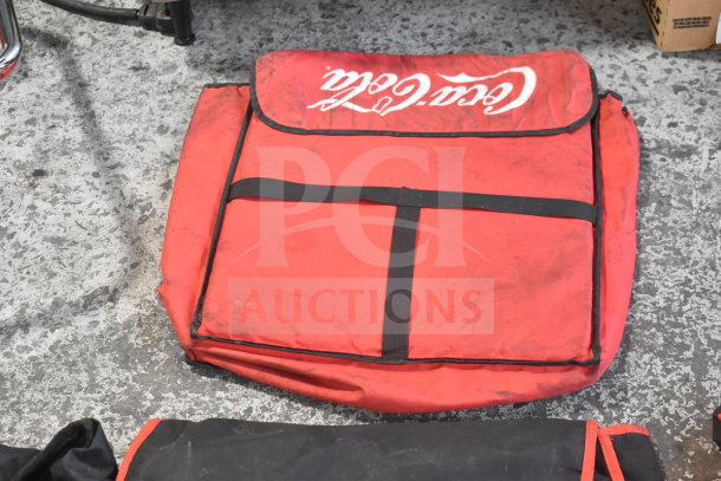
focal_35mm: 72
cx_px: 360
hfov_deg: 28.1
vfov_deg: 18.9
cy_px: 240
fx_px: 1442
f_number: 5.3
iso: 2800
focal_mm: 48
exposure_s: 1/160
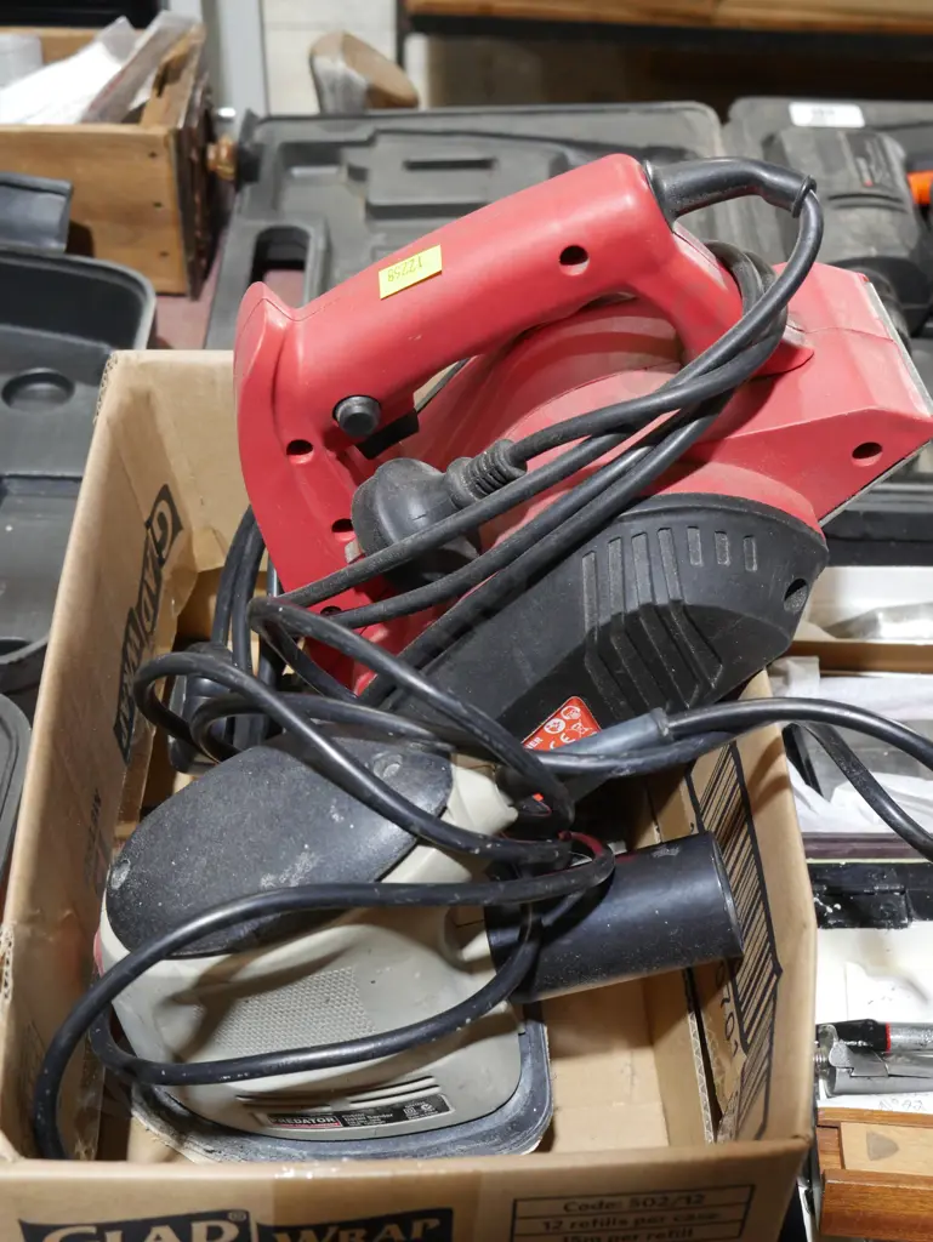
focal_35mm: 48
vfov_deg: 39.6
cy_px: 621
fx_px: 1724
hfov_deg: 30.3
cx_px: 466
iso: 1250
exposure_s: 1/60
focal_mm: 24
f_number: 5.6
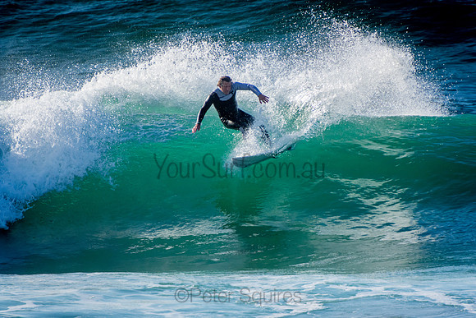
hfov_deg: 3.4
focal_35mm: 600
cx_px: 238
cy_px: 159
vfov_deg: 2.3
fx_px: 7935
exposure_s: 1/2000
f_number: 5.6
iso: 280
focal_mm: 400
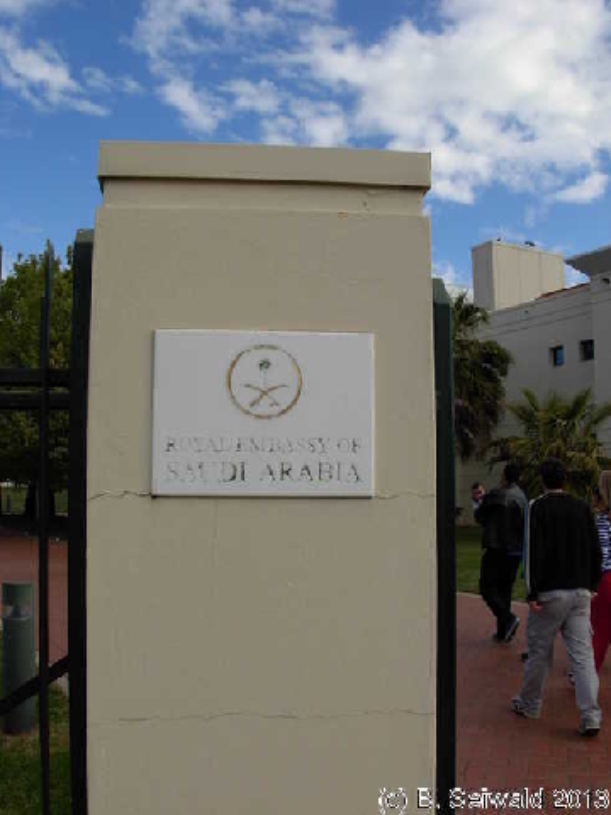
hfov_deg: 37.7
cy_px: 408
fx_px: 894
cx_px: 306
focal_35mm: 38
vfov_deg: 49.0
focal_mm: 6.3
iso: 79
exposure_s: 1/592
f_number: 4.9
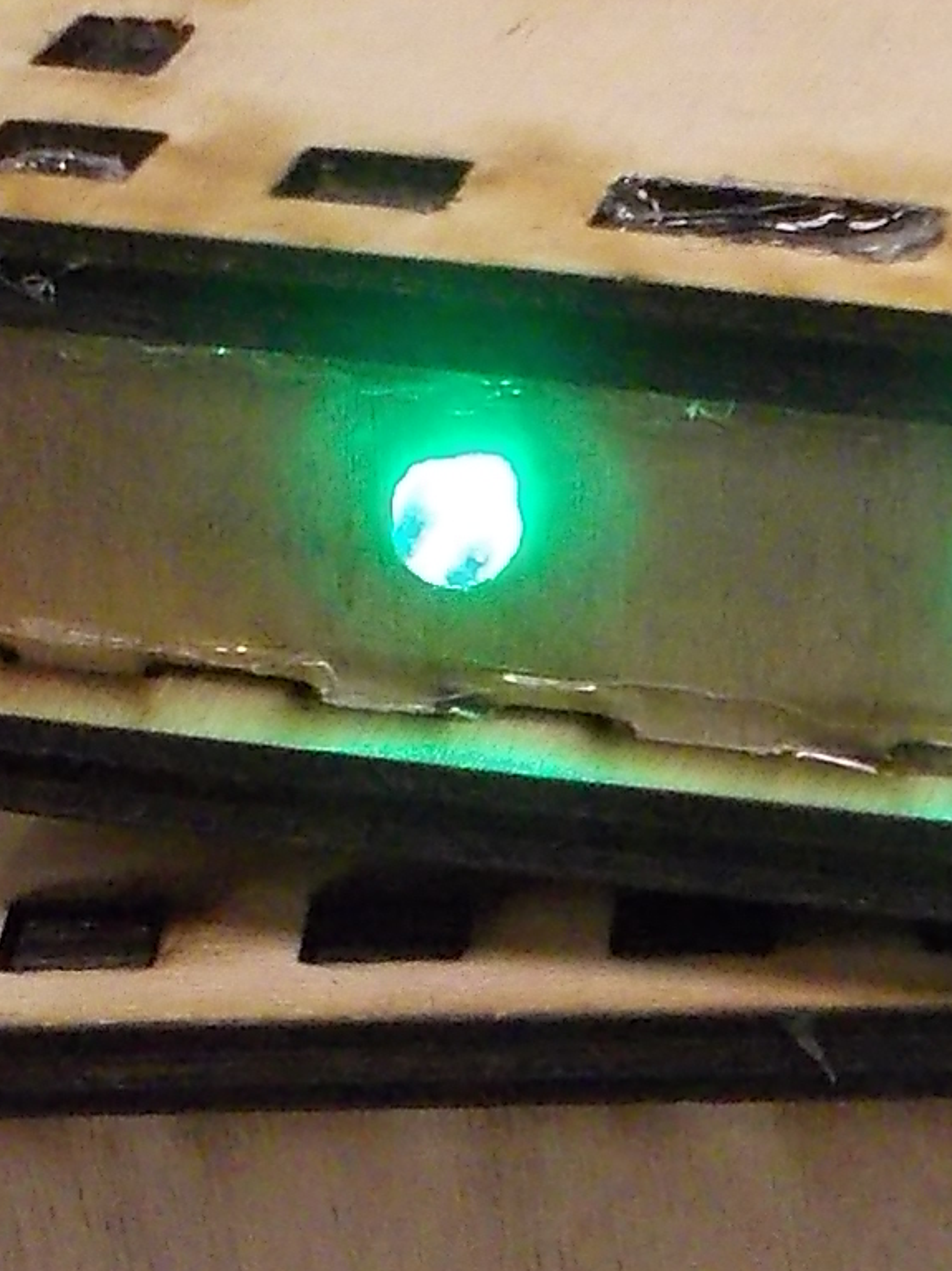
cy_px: 1251
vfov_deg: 14.1
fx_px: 5062
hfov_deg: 10.6
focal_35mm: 138
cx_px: 1076
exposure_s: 1/25
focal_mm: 4.1
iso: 250
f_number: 3.3
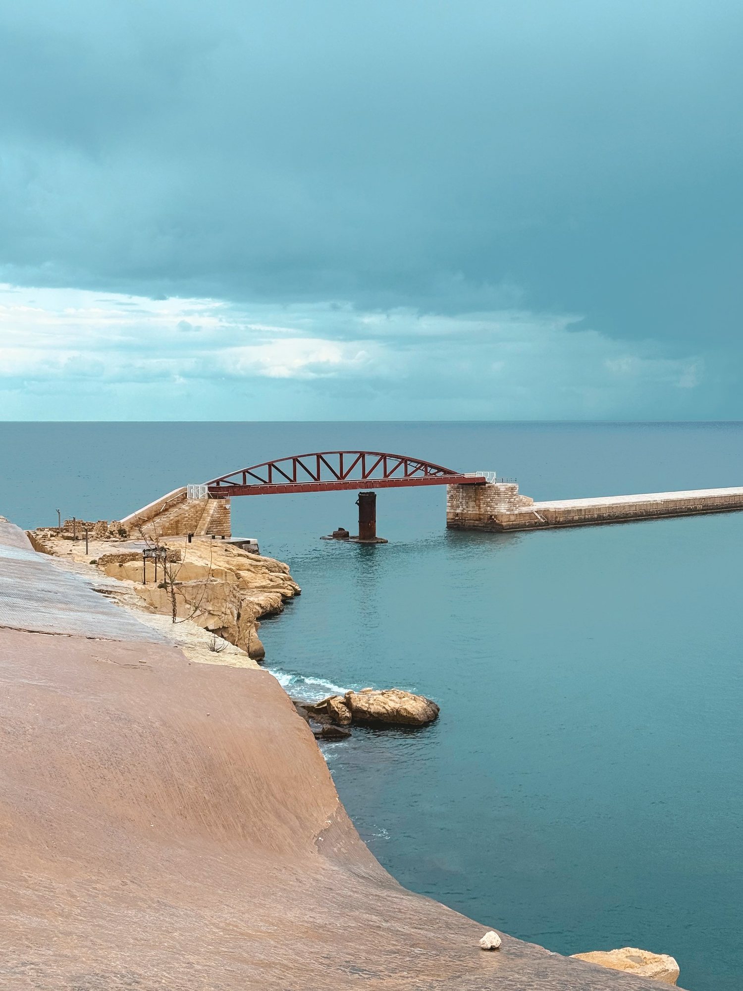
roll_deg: -1.7
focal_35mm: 48
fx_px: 1374
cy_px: 496
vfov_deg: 39.7
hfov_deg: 30.3
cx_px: 372
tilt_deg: -3.5
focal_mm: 6.76
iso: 64
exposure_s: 1/2088
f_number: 1.78
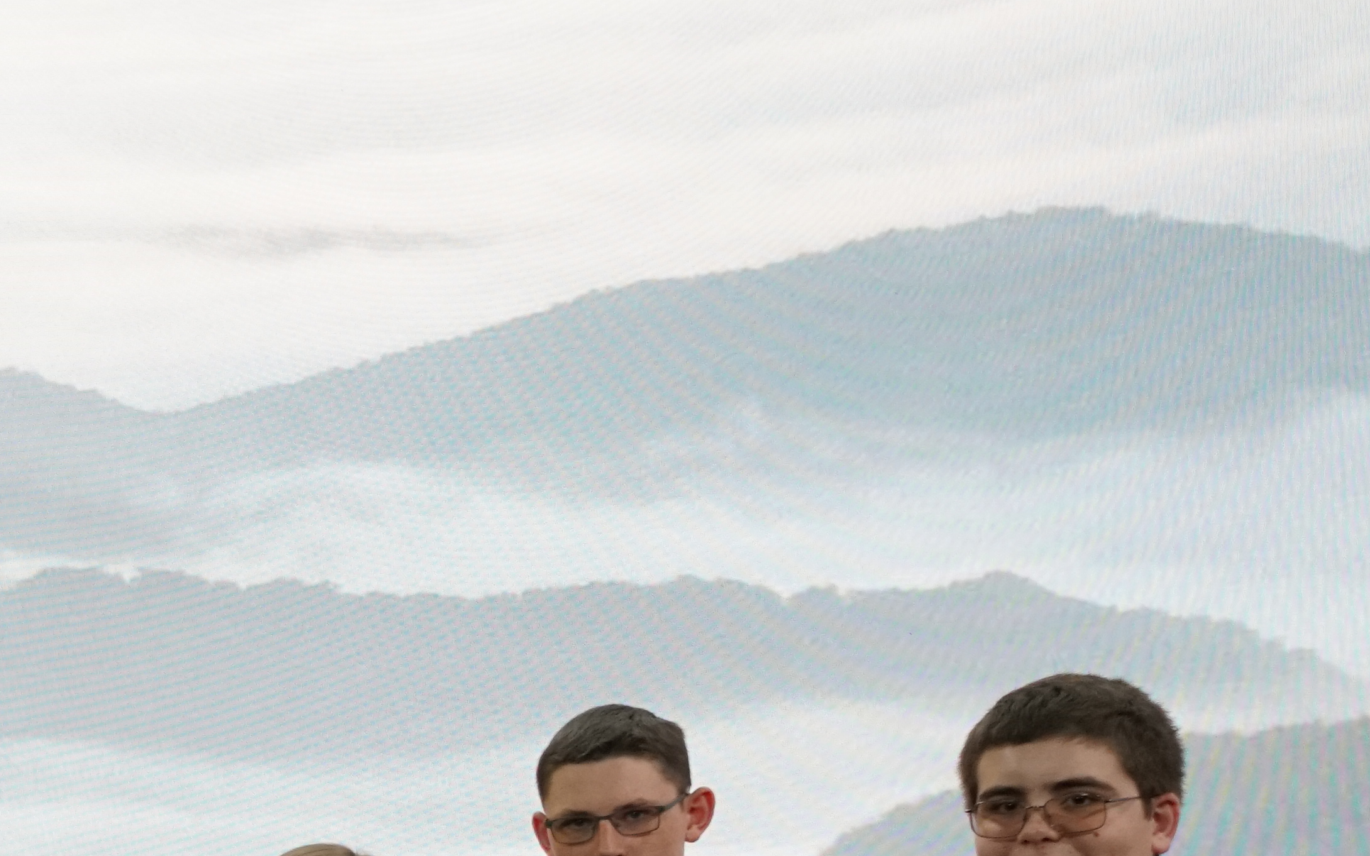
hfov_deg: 18.6
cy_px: 1172
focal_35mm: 93
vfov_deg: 13.5
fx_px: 3472
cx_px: -898
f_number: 4
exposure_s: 1/160
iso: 2000
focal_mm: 25
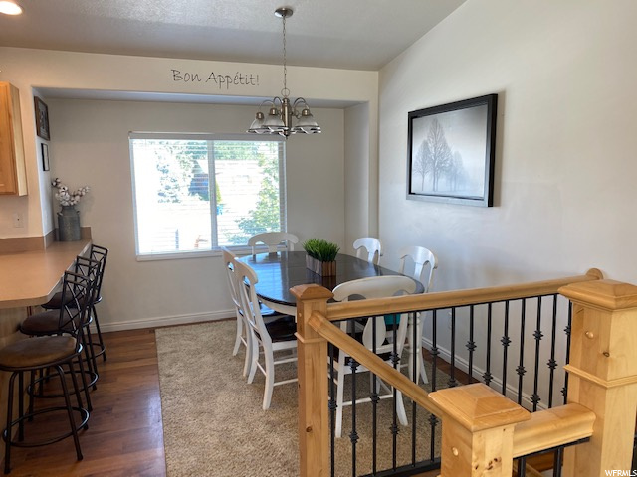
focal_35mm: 26
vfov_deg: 53.1
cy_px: 238
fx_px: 478
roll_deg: +0.9
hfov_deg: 67.3
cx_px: 318
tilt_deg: -6.6
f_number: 1.8
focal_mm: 4.25
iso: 64
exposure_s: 1/120
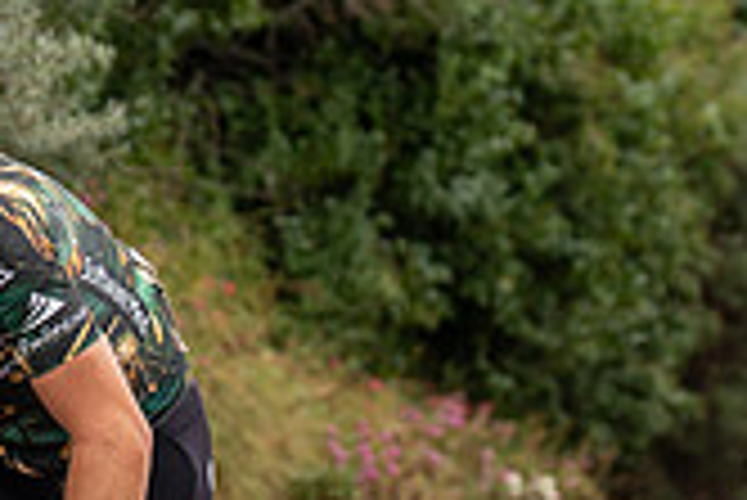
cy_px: 430
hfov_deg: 6.1
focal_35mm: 334
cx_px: 24
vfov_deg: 4.1
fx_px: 6936
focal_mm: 70
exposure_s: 1/1000
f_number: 3.5
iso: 320
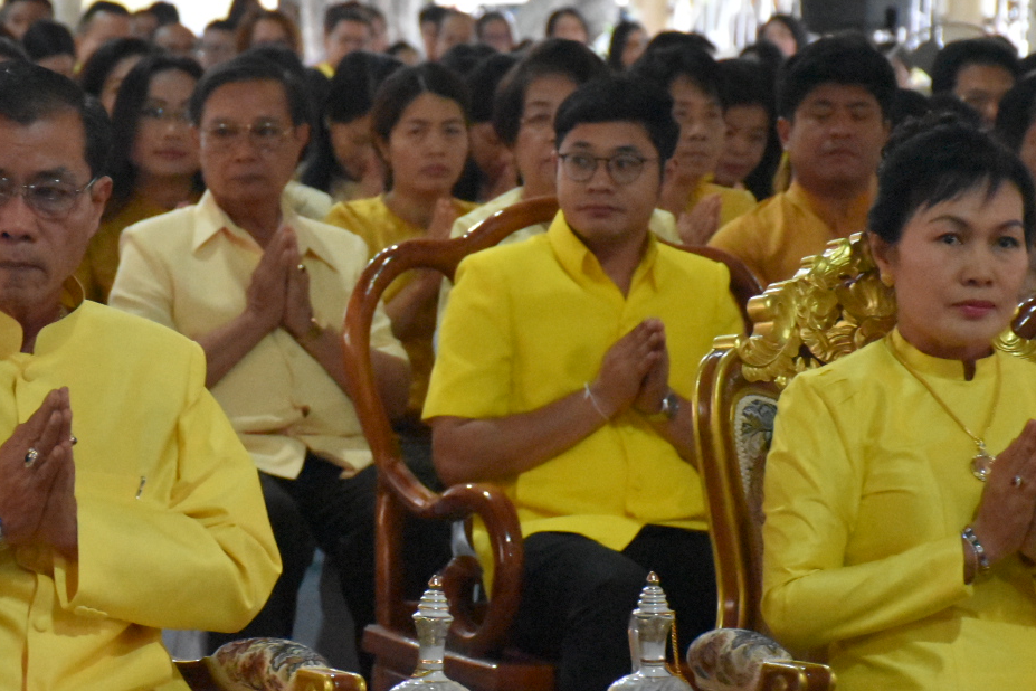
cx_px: 336
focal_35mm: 223
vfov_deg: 6.2
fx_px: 6413
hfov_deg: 9.2
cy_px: 437
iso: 12800
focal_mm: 85
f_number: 5.3
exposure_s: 1/125
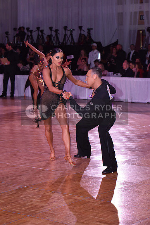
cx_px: 75
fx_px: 687
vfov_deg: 18.6
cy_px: 112
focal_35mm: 110
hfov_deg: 12.5
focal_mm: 110
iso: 1250
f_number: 5.6
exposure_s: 1/250
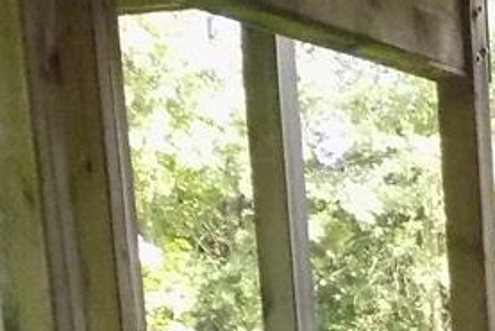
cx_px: 815
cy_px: 907
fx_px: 1898
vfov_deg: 8.7
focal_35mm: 138
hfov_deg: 13.7
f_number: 3.1
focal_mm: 4
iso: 400
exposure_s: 1/20
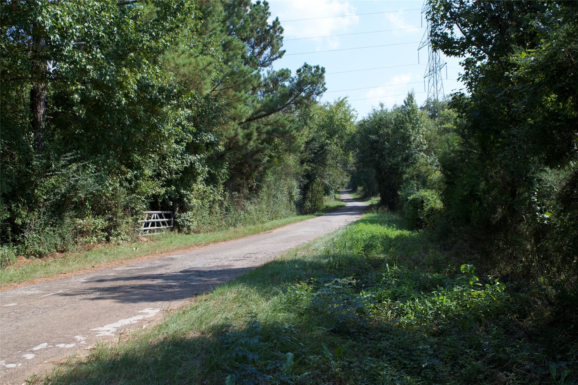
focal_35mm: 32
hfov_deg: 59.5
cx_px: 289
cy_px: 192
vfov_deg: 41.7
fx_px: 506
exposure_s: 1/250
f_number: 8
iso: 320
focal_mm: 21
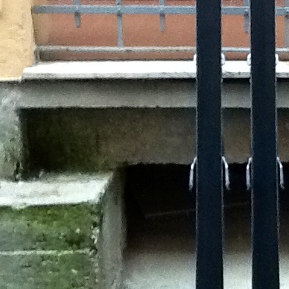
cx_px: 263
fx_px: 926
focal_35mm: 98
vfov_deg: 17.7
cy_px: 84
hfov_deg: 17.5
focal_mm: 2.03
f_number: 2.4
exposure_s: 1/30
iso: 250
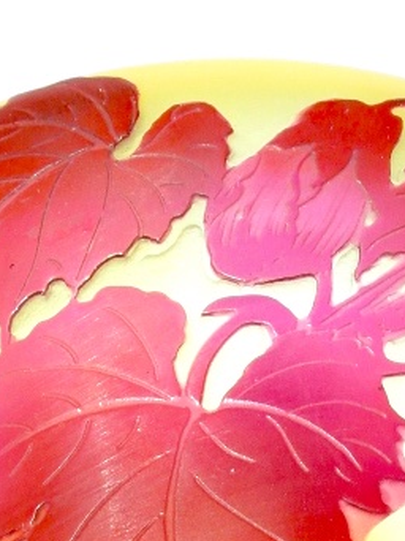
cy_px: 819
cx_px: 214
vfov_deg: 13.0
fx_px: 2249
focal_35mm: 144
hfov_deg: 10.3
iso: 80
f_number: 4
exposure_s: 1/250
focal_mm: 6.8
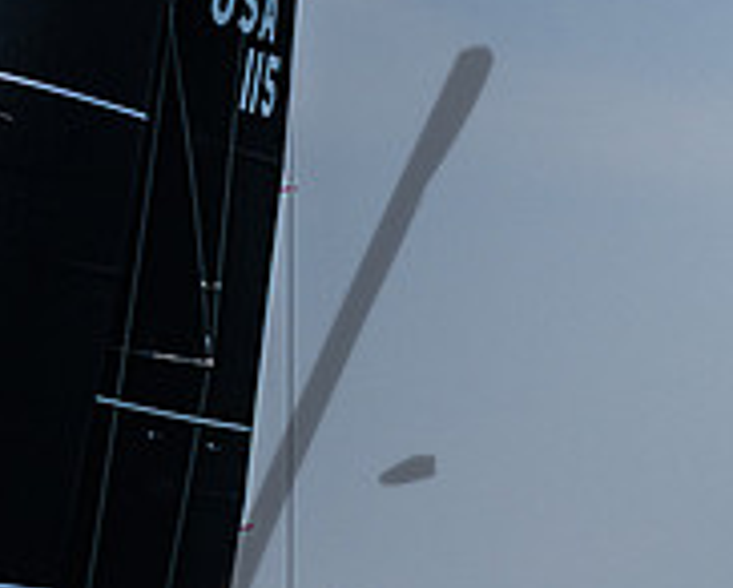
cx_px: 1235
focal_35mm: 346
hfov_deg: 5.5
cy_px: 727
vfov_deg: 4.5
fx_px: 7514
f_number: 5.6
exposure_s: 1/6400
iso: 400
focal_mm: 100
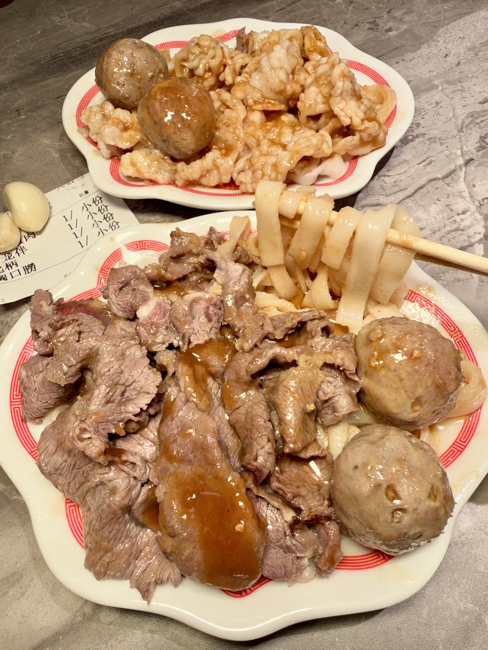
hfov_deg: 54.9
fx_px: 470
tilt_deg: -57.3
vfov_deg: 69.4
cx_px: 244
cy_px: 325
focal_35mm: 25
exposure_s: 1/100
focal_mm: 2.22
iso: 64
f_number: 2.2
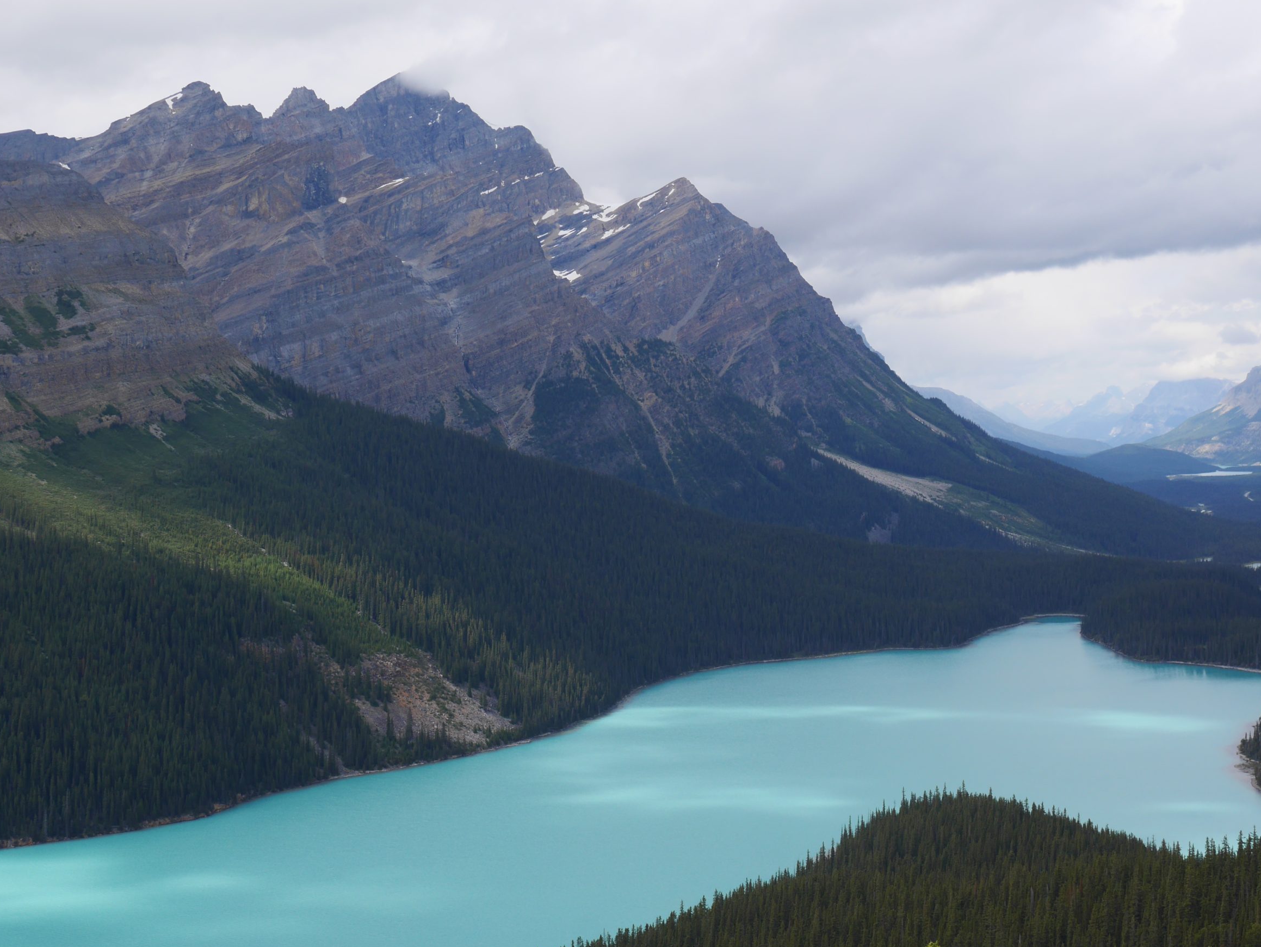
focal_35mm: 53
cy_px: 457
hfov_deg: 36.1
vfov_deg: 27.5
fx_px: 1932
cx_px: 691
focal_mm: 24
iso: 200
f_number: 9
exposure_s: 1/250
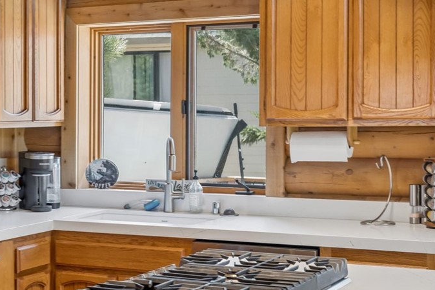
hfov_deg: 26.4
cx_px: 116
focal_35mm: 76
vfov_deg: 17.9
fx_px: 918
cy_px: 127
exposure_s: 1/13
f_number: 8
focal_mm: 50
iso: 400
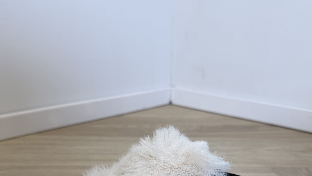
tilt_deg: -25.3
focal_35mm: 37
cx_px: 163
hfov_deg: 54.0
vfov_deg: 29.4
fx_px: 306
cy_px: 184
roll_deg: -1.8
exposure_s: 1/100
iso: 80
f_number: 1.78
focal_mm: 6.76
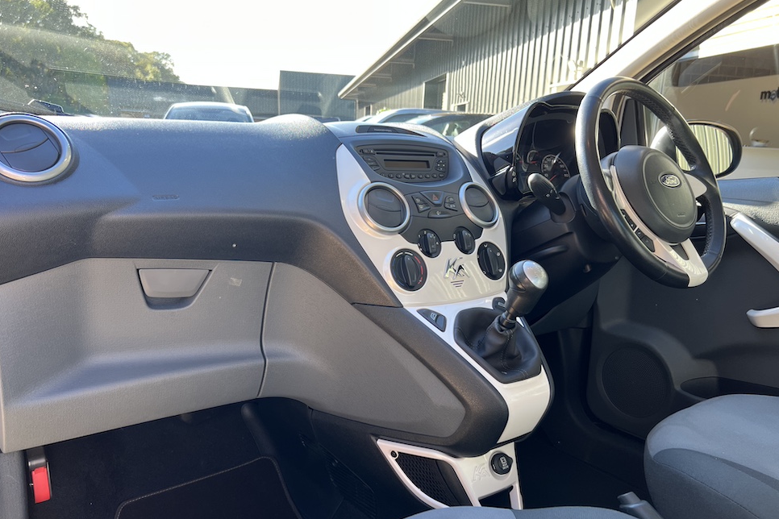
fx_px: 606
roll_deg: -2.1
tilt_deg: -13.5
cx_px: 389
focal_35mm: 28
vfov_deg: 46.3
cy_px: 286
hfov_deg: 65.5
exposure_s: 1/121
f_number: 1.5
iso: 32
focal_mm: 5.7
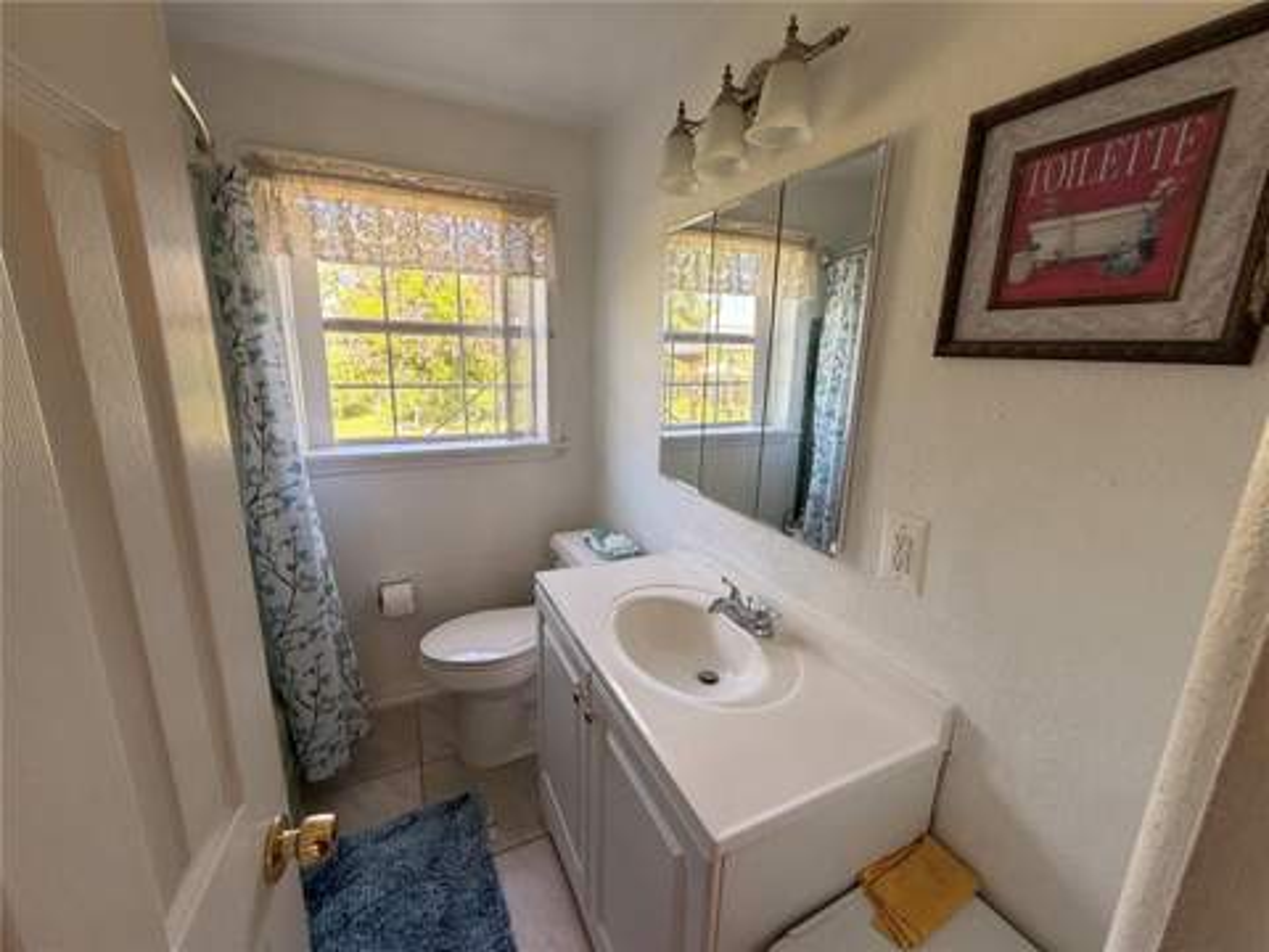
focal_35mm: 14
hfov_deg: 102.1
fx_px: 513
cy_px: 476
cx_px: 634
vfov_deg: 85.7
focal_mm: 2.22
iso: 125
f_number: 2.2
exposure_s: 1/121
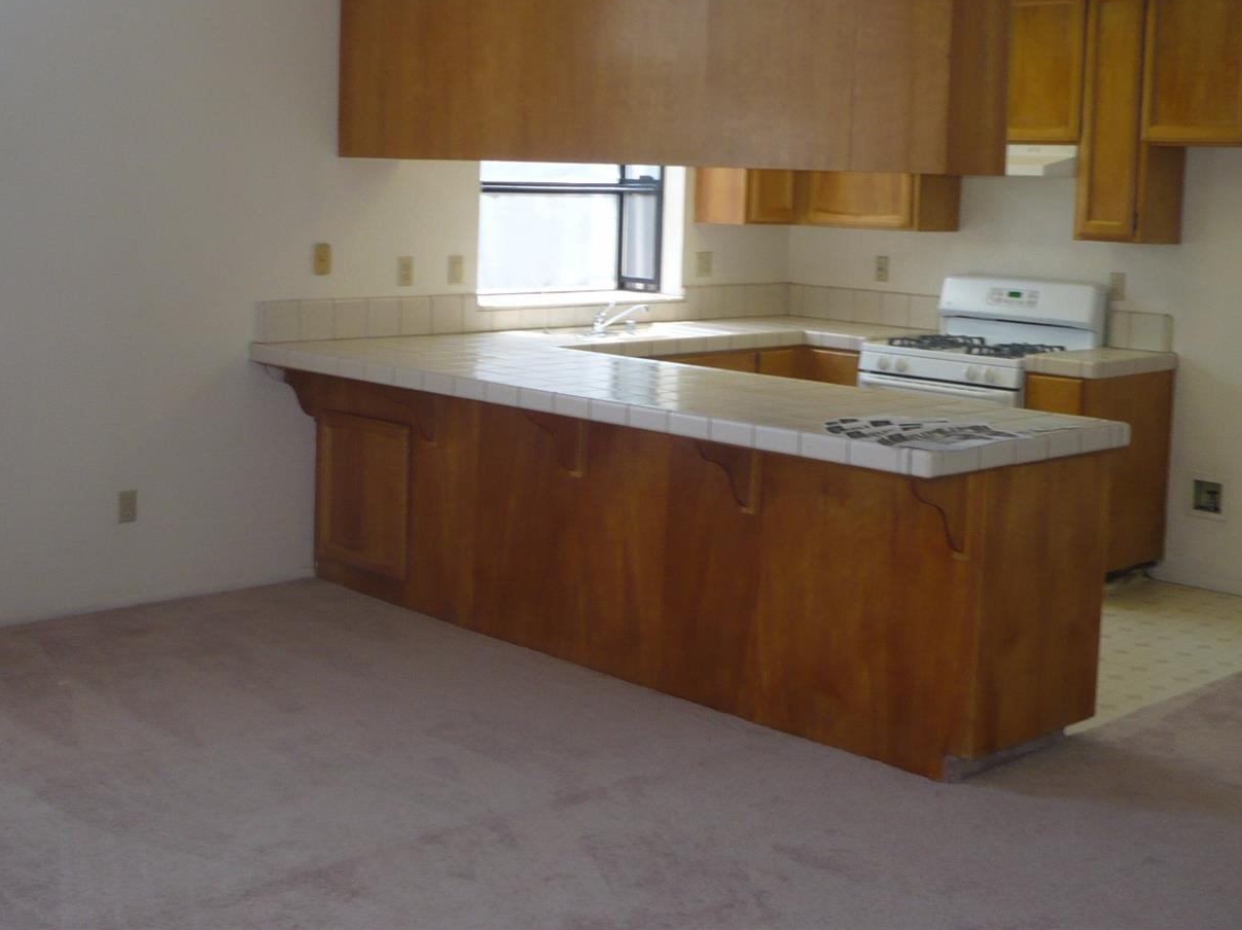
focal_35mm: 46
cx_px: 539
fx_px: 1650
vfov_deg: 31.4
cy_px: 353
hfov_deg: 41.2
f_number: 2.8
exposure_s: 1/50
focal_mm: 5.8
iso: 100
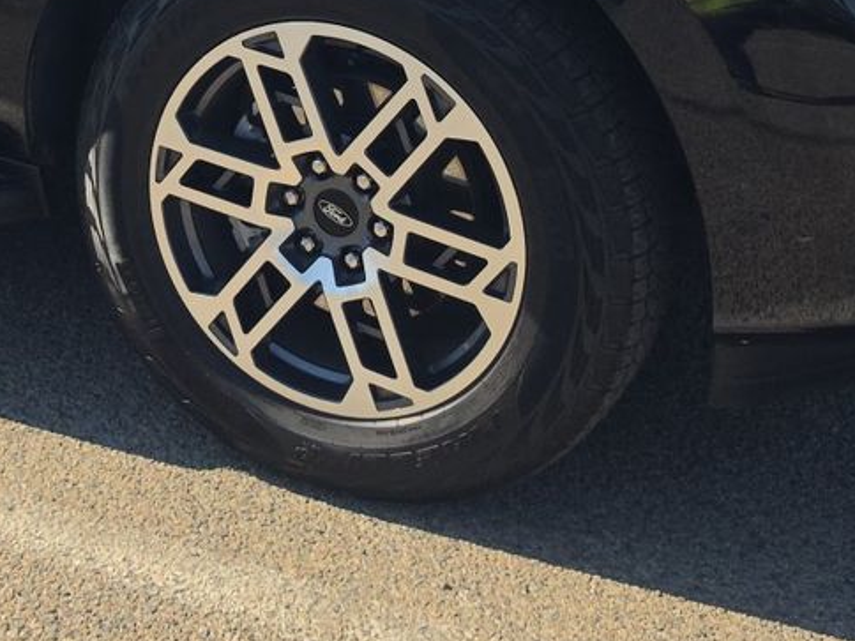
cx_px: -5
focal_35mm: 76
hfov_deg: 24.5
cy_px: -203
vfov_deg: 18.0
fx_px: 1877
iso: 64
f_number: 1.4
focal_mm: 6.5
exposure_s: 1/4765
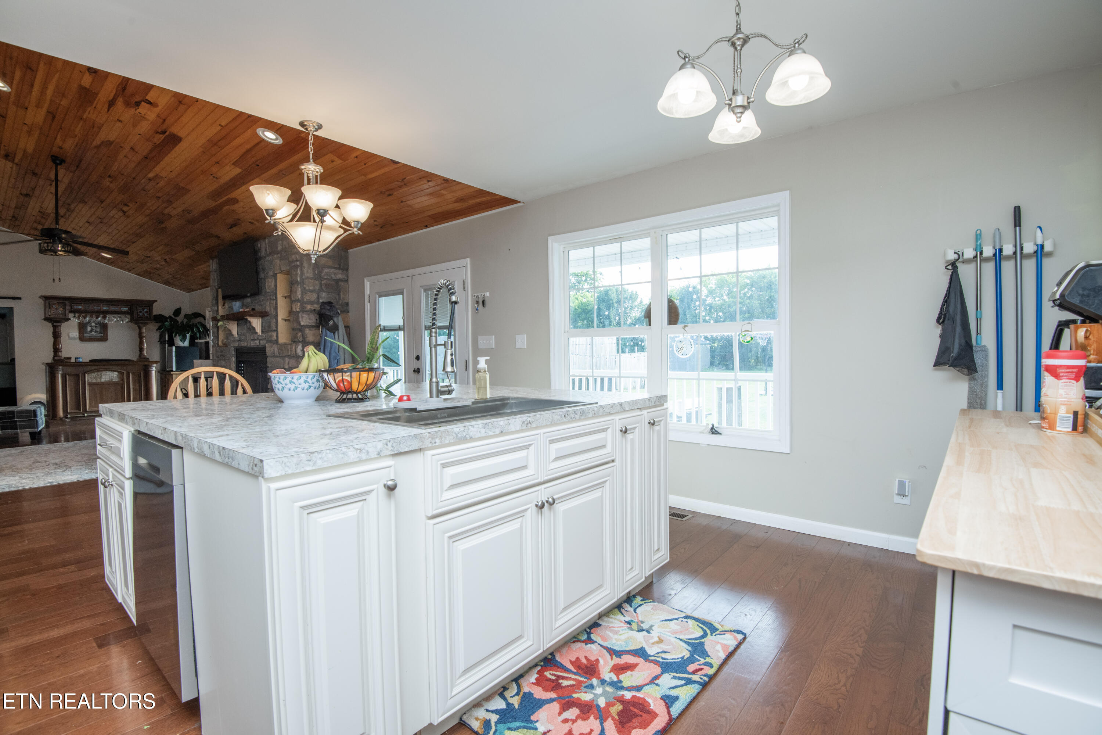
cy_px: 368
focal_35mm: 16
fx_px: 490
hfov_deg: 96.7
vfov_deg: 73.7
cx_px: 551
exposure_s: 1/60
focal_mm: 16
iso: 400
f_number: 9
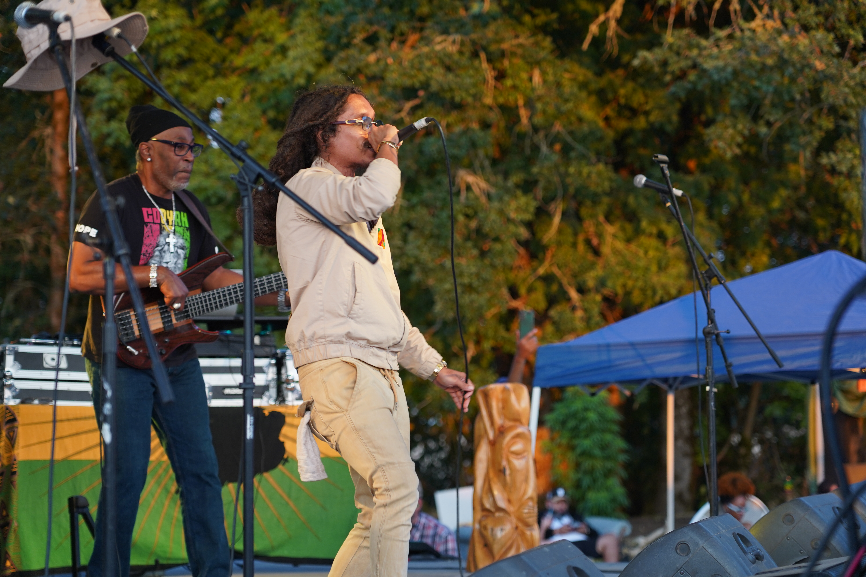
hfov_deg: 19.5
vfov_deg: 13.0
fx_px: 2526
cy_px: 288
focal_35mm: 105
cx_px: 433
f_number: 4
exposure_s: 1/160
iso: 640
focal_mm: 105
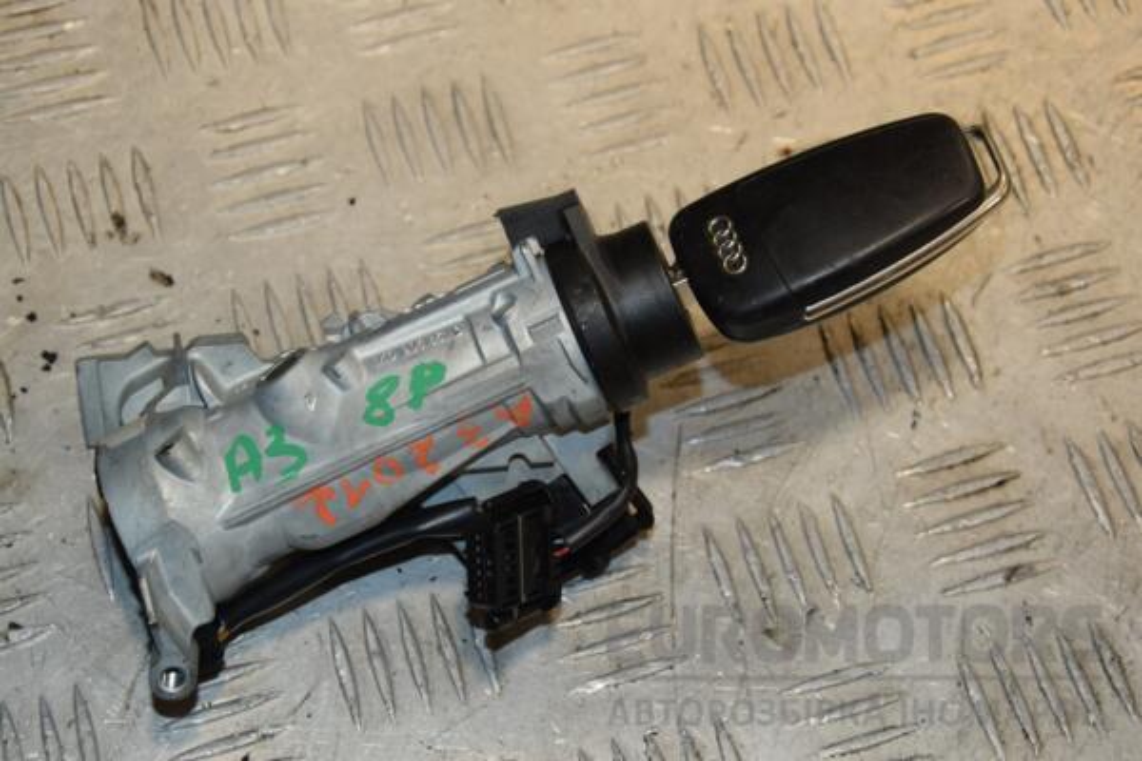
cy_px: 380
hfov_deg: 26.0
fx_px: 2474
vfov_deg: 17.5
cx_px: 571
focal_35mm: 78
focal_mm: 52
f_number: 8
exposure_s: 1/200
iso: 800
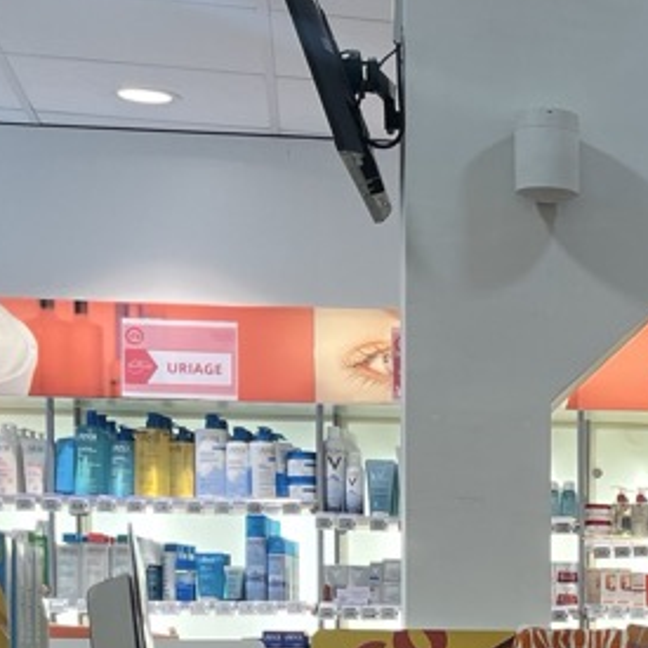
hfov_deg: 14.6
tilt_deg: -2.7
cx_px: 1096
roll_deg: -0.4
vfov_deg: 15.8
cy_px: 735
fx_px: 2266
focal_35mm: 107
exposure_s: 1/100
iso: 40
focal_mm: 5.1
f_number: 1.6
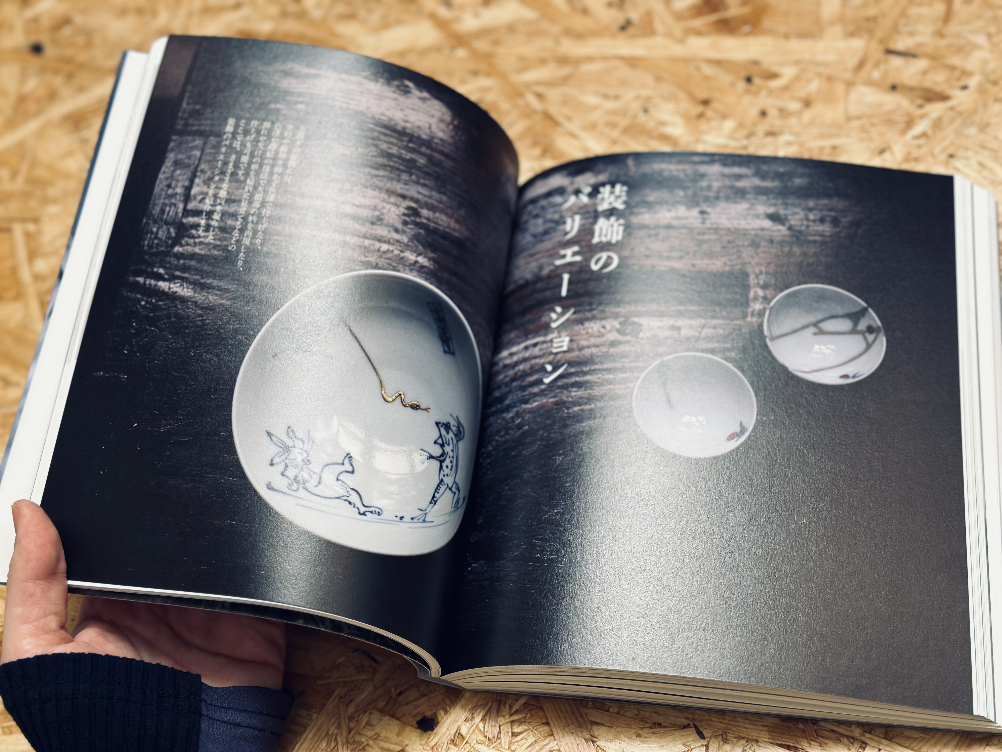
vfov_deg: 30.3
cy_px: 376
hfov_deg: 39.7
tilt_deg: -58.1
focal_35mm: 48
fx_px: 1389
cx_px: 501
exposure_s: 1/59
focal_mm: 6.86
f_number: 1.78
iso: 125
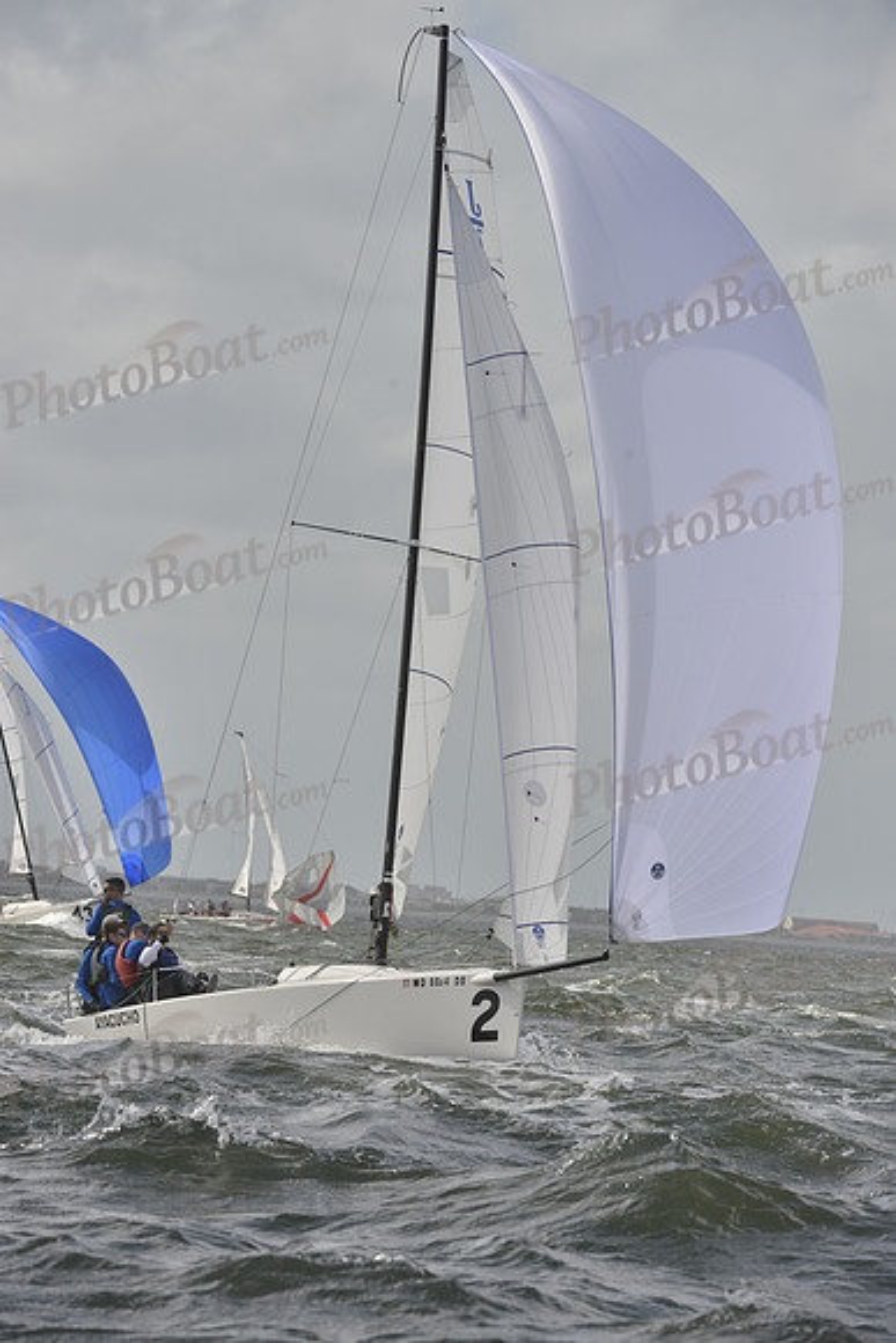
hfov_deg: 6.9
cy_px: 672
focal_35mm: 200
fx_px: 7462
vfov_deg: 10.3
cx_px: 448
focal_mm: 200
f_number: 9
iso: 400
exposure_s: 1/1600
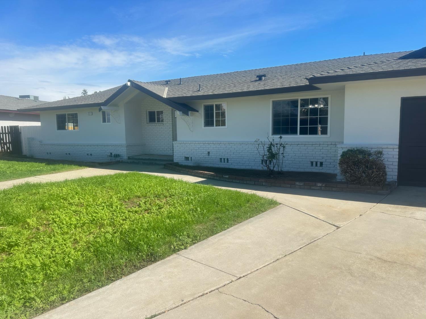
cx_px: 213
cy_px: 160
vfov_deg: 56.8
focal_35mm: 24
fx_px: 295
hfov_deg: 71.6
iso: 80
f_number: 1.78
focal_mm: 6.86
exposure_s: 1/3597
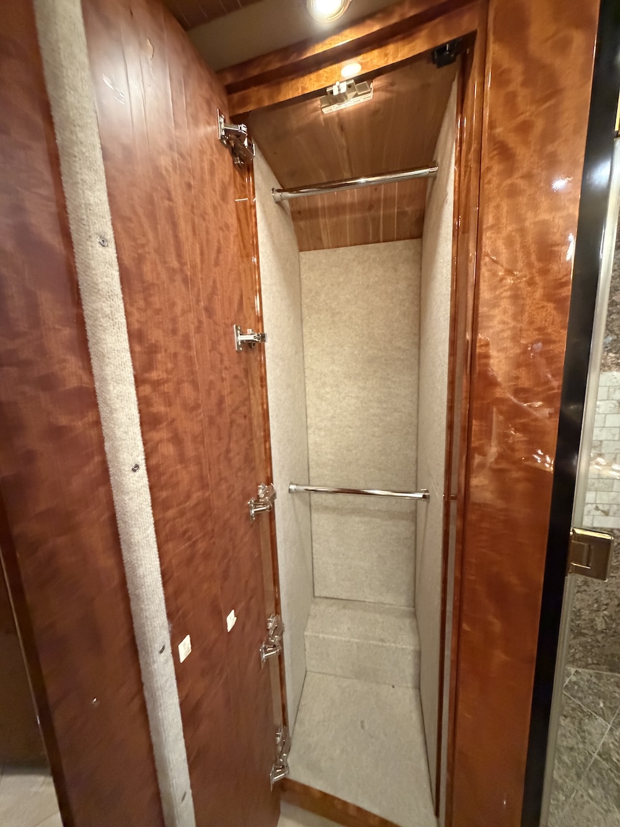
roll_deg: +0.7
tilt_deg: -10.4
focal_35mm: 14
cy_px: 414
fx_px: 334
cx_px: 310
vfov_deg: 102.1
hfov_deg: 85.7
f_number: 2.2
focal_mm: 2.22
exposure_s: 1/60
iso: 1000
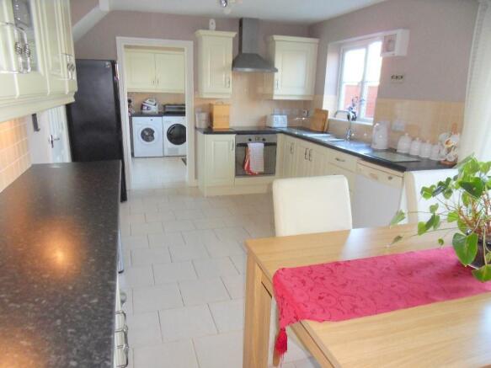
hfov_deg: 71.6
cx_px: 246
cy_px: 184
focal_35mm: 24
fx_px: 340
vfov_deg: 56.8
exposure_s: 1/30
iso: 200
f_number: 3.3
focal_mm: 4.2
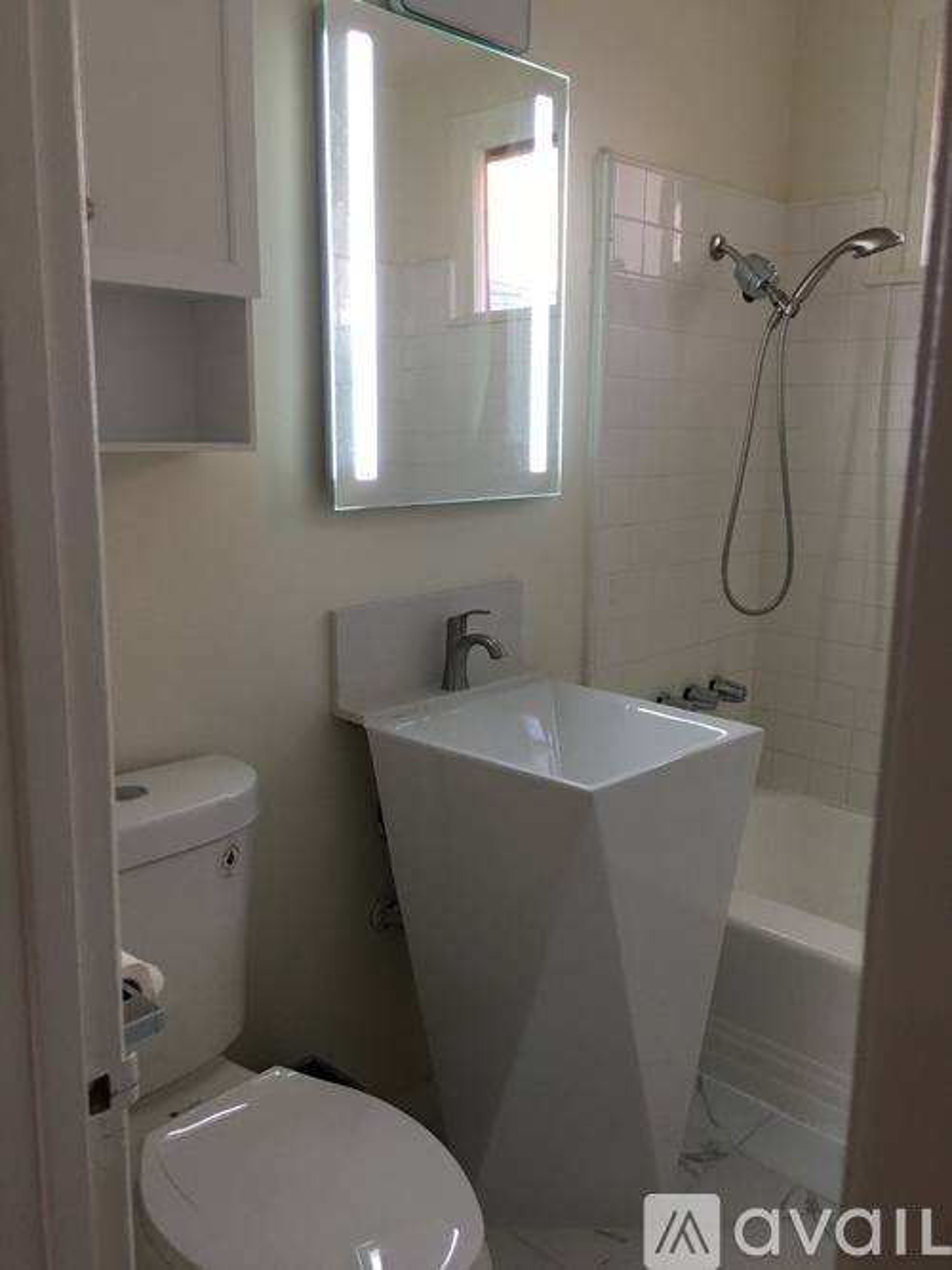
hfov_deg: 48.2
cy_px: 635
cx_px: 476
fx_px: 1064
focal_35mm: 29
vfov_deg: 61.7
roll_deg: -1.8
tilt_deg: -10.5
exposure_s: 1/15
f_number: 2.2
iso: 50
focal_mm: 4.15
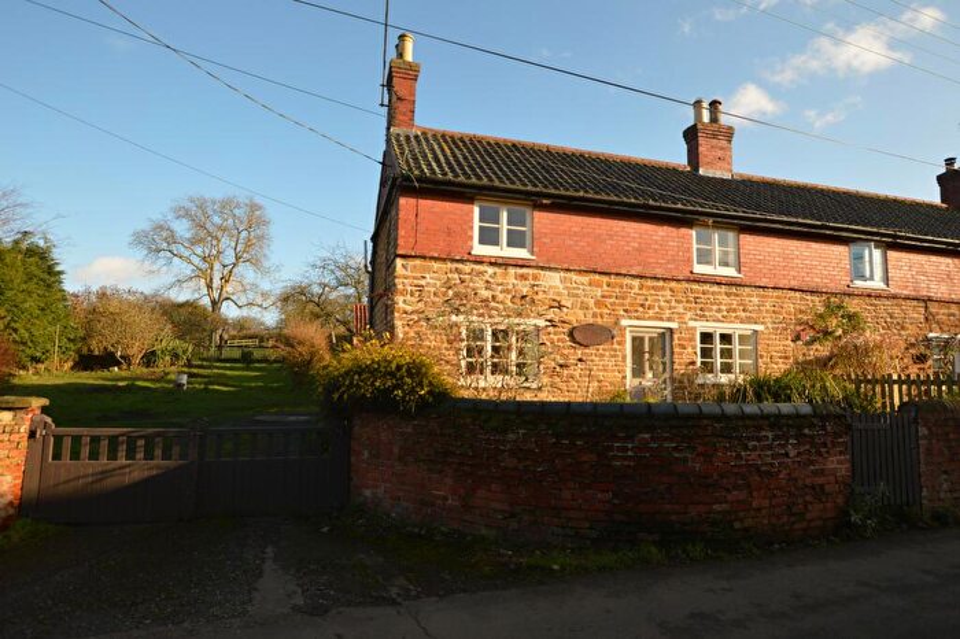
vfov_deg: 59.4
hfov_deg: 81.2
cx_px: 480
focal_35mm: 21
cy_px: 320
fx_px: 560
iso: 100
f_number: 6.3
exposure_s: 1/160
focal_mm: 14
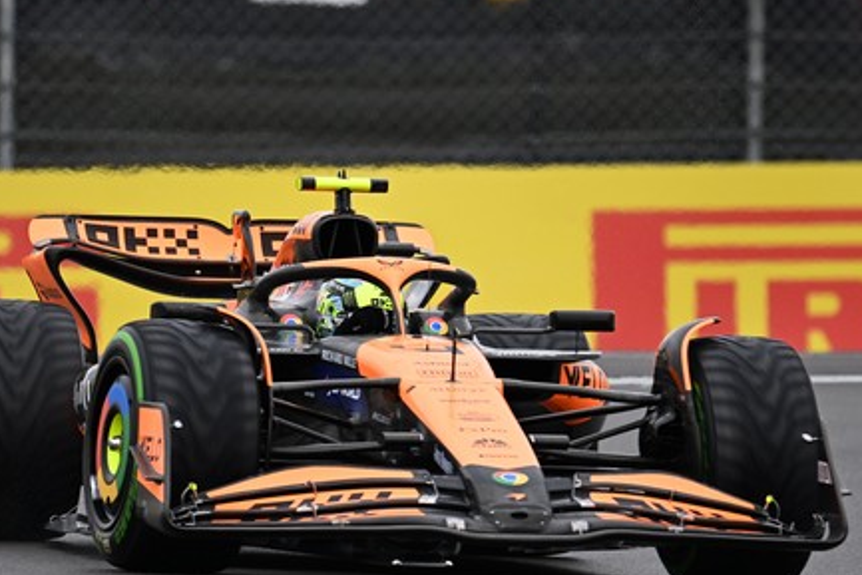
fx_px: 22107
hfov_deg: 2.2
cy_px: 293
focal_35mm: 923
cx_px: 344
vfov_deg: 1.5
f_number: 4.5
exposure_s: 1/800
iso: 200
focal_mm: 400
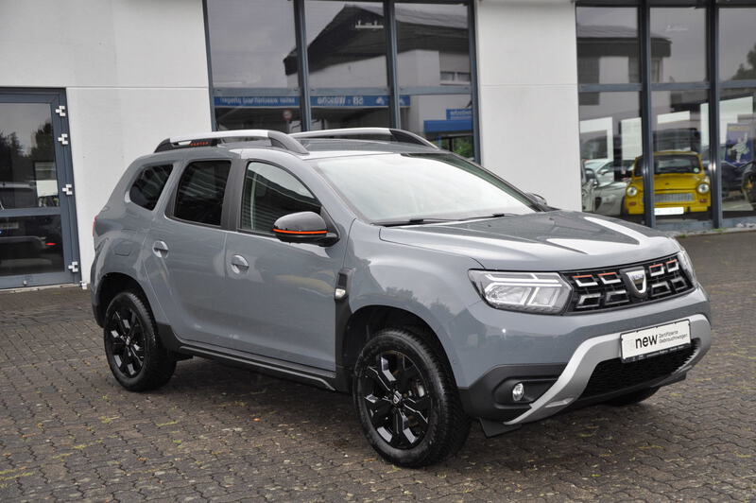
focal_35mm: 51
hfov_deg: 38.9
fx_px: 1070
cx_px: 378
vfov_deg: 26.4
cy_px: 252
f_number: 4.2
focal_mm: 34
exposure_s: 1/200
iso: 280
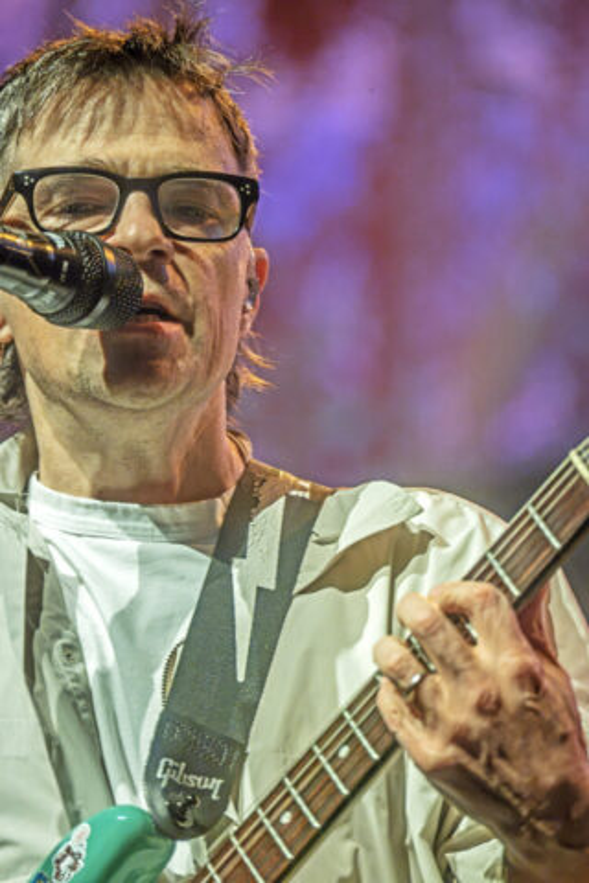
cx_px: 294
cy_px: 442
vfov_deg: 5.2
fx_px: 9816
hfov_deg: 3.4
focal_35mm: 400
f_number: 8
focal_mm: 400
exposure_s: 1/320
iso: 2500
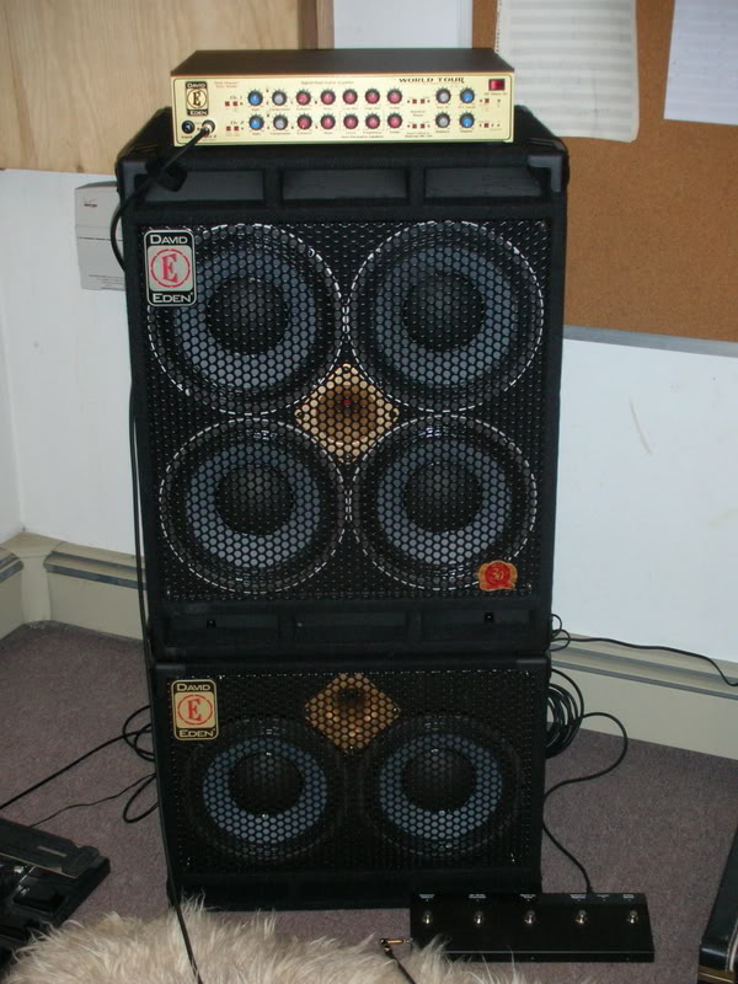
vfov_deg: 36.2
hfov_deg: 27.5
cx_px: 369
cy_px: 492
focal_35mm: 53
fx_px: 1507
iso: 200
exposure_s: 1/60.1
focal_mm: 8.8
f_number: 3.7
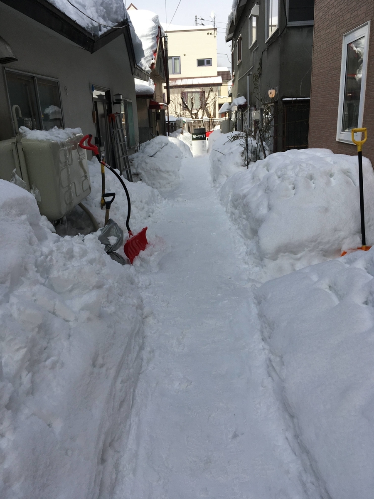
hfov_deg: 48.2
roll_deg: +2.0
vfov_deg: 61.7
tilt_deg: -12.5
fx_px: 418
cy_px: 250
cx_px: 187
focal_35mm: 29
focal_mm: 4.15
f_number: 2.2
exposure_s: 1/2404
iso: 25
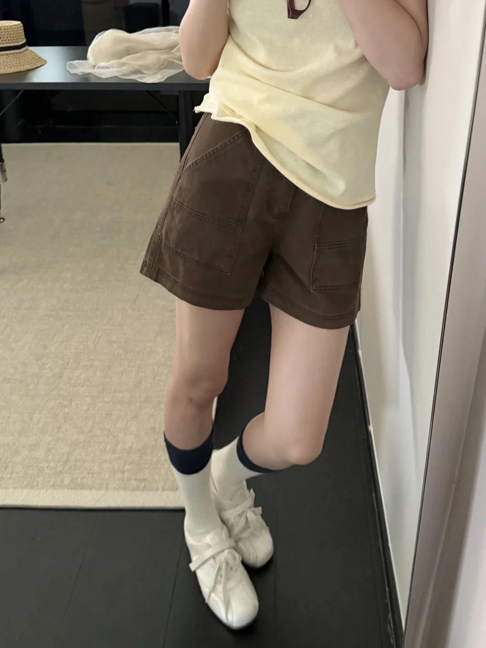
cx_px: 243
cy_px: 324
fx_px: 449
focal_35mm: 24
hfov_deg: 56.8
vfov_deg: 71.6
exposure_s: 1/39
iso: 1000
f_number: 1.78
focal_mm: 6.76
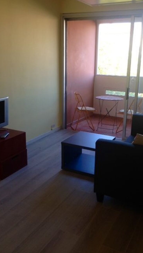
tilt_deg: -15.1
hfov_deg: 32.0
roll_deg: -1.0
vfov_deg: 54.0
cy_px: 124
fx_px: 249
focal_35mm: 37
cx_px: 81
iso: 50
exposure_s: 1/40
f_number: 2.4
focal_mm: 4.12
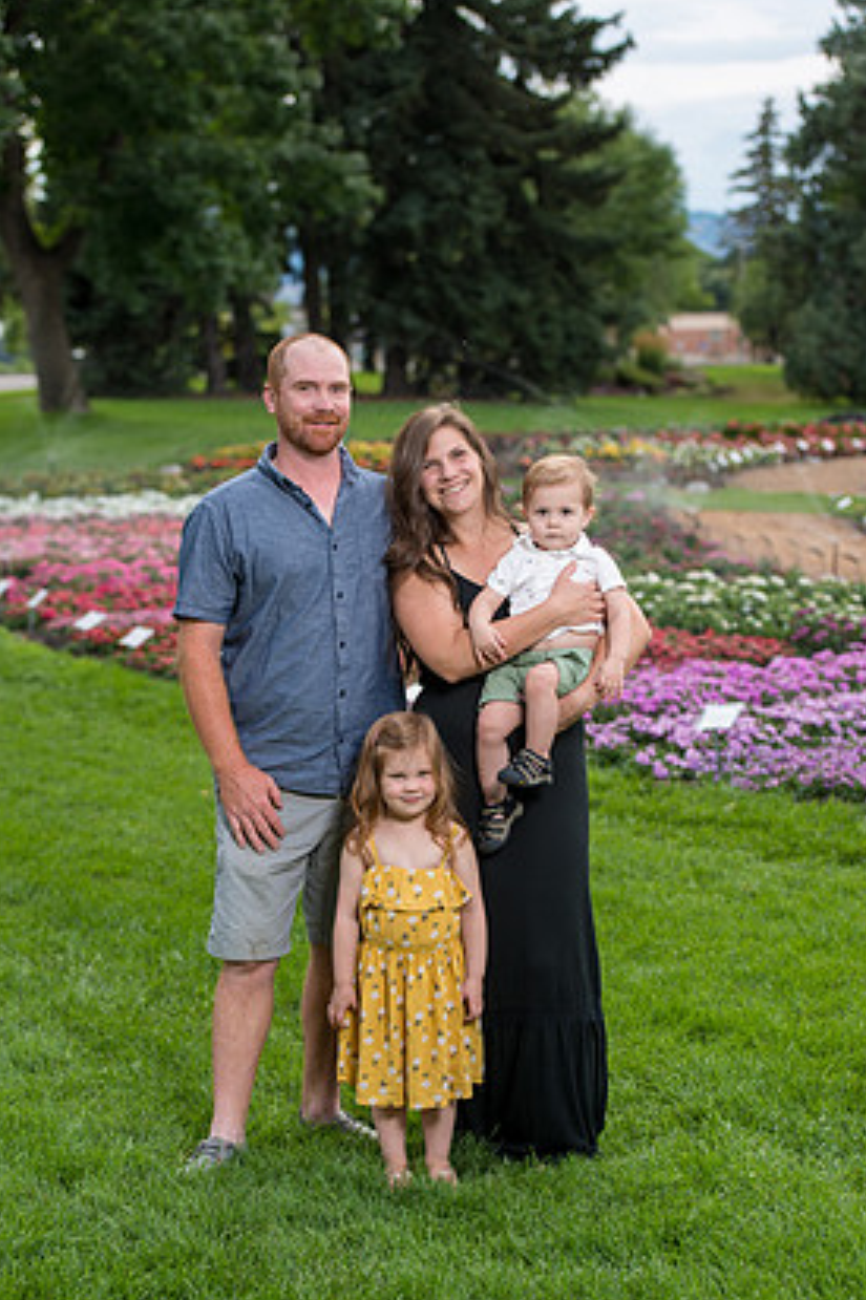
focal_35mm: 85
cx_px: 419
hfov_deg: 16.1
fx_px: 3069
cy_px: 692
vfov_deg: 23.9
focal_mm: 78
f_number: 4
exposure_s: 1/250
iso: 100
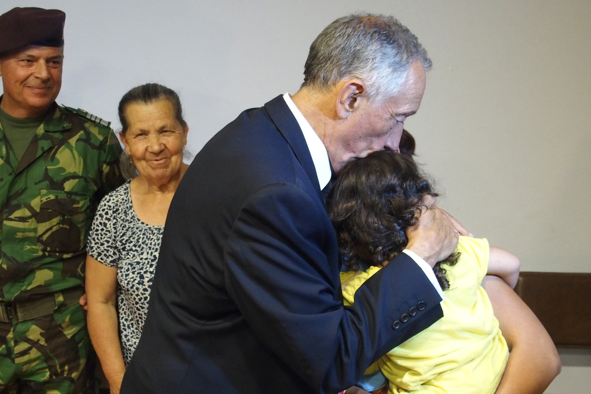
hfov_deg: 37.5
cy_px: 199
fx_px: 870
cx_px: 294
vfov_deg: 25.5
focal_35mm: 53
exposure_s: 1/30
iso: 1000
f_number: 2.8
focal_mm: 10.8
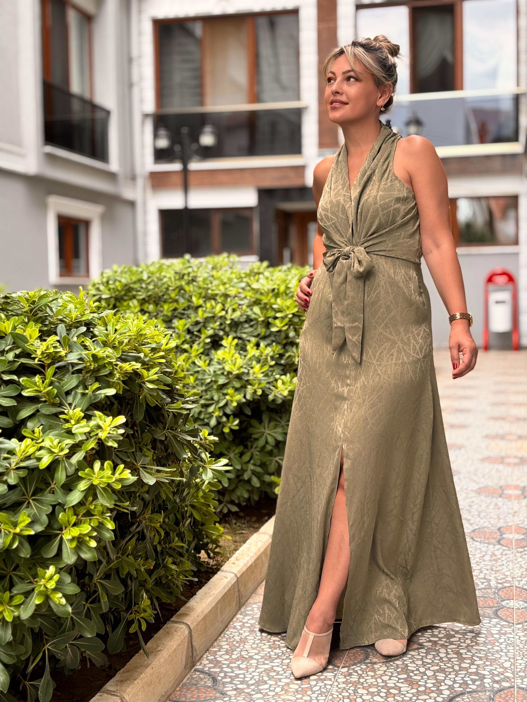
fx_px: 1056
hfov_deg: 28.0
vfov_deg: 36.8
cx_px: 264
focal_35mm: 52
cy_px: 351
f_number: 1.6
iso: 32
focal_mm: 5.96
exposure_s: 1/216
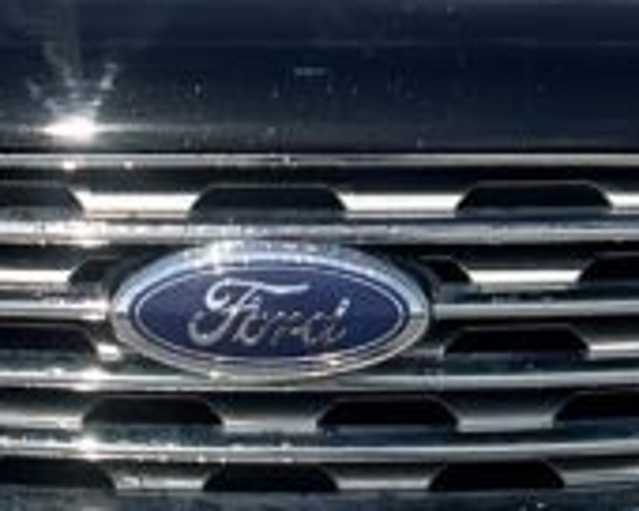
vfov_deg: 10.1
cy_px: 98
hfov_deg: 12.6
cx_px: 207
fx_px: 2894
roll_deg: -0.5
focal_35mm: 153
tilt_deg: -13.6
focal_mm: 5.7
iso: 50
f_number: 1.5
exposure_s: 1/3831
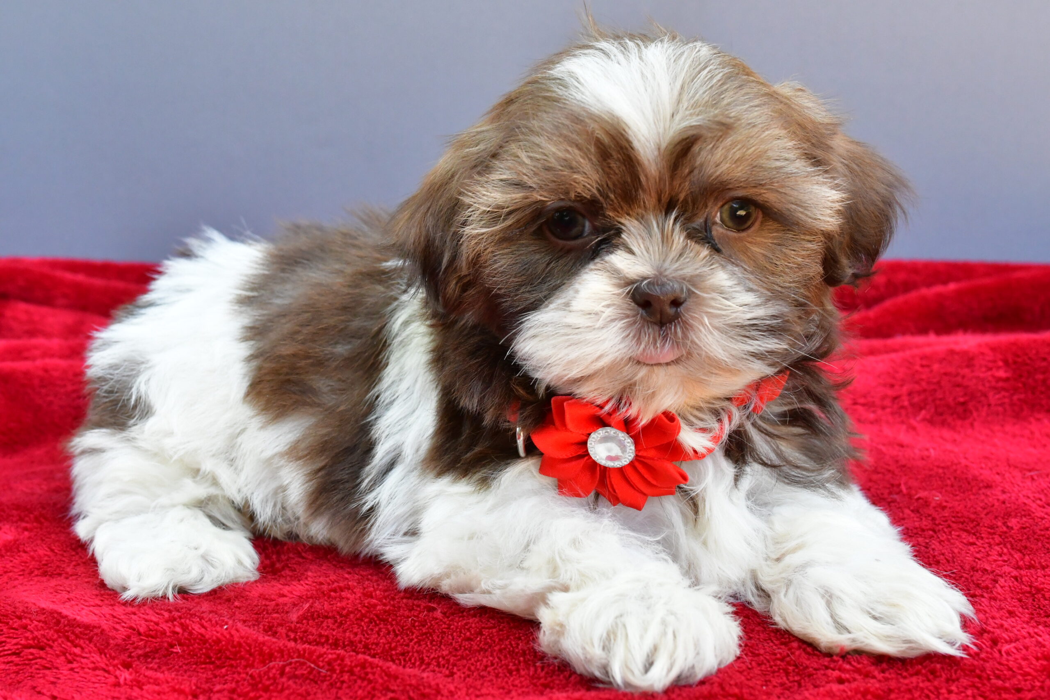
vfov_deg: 31.9
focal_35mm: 42
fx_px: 1225
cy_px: 350
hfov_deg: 46.4
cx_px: 525
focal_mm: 28
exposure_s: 1/250
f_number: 10
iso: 3200
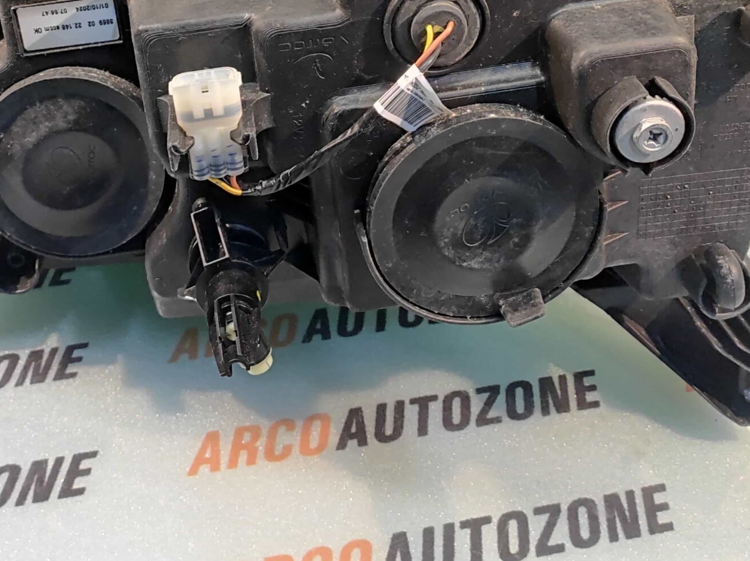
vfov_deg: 40.4
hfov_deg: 54.4
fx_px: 714
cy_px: 81
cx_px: 256
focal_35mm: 33
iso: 1596
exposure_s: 1/33
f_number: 1.79
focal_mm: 4.74
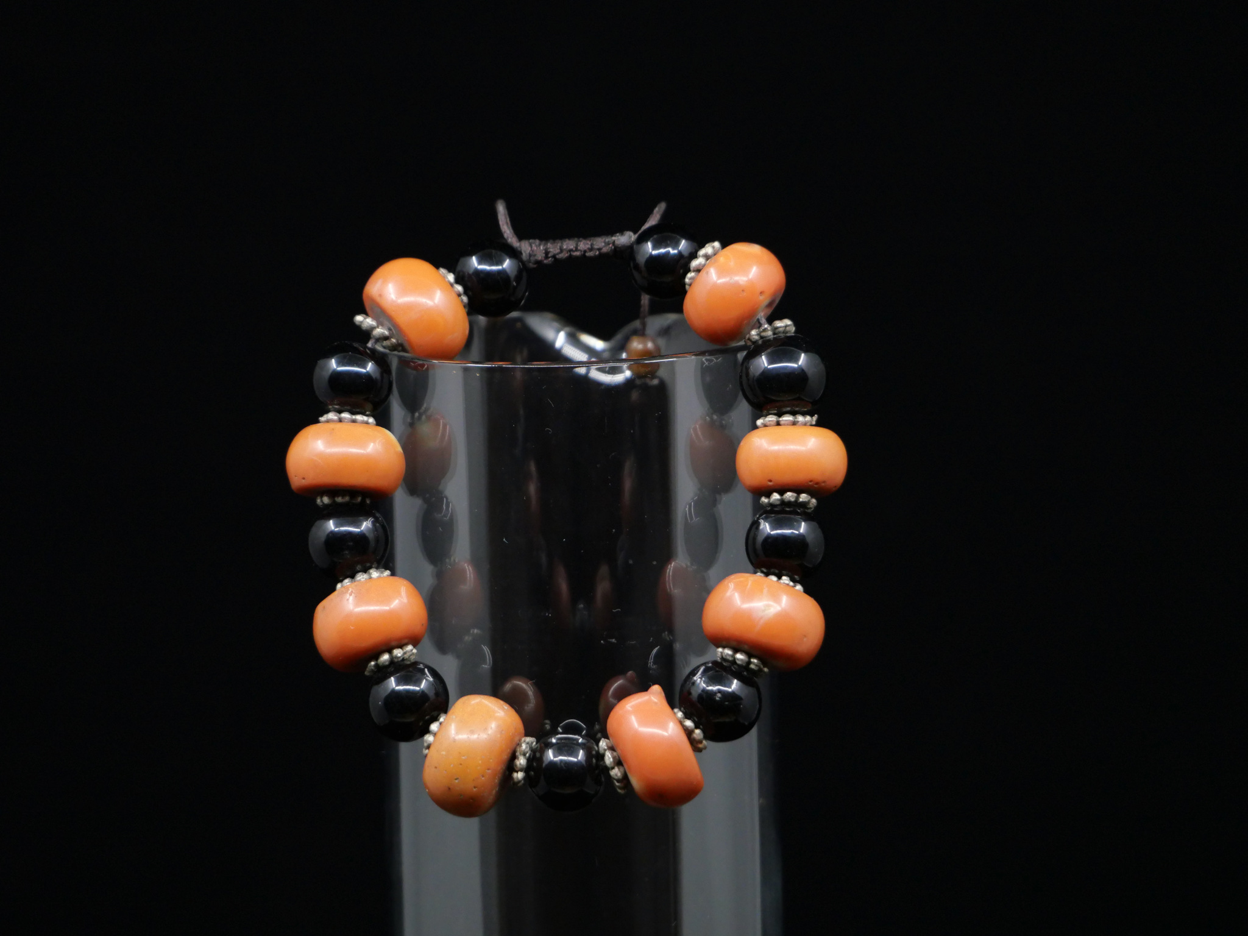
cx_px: 624
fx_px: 11825
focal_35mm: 328
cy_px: 468
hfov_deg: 6.0
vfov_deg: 4.5
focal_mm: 164
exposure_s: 1/400
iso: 2000
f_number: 5.8
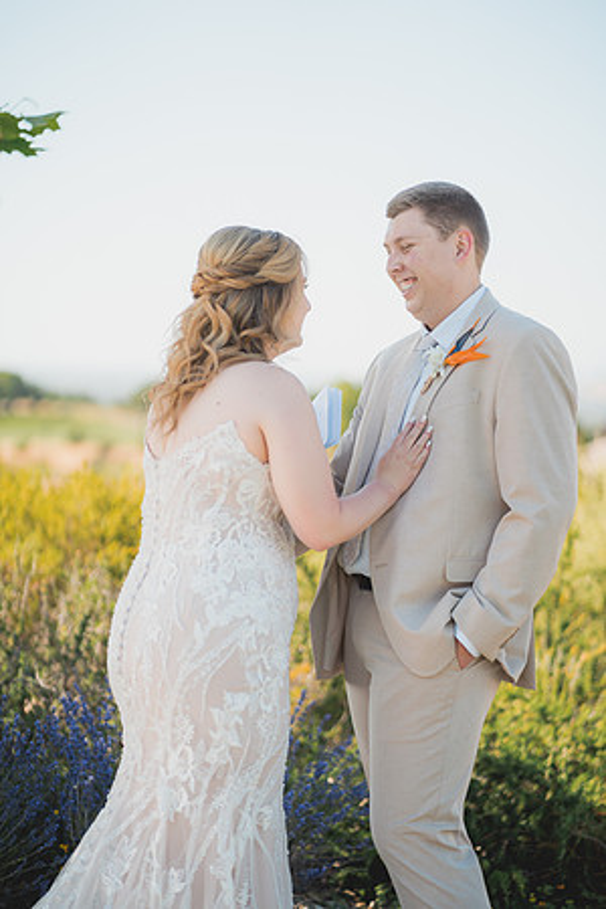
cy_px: 454
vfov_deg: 23.9
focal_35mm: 85
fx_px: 2146
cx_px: 303
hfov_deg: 16.1
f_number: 1.8
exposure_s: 1/2000
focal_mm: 85
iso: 125
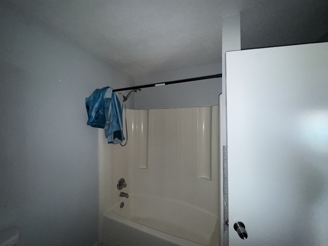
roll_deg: -0.8
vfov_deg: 85.7
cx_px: 164
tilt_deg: -1.3
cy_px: 123
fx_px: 133
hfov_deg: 102.1
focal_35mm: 14
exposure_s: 1/40
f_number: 2.2
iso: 125
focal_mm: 2.22
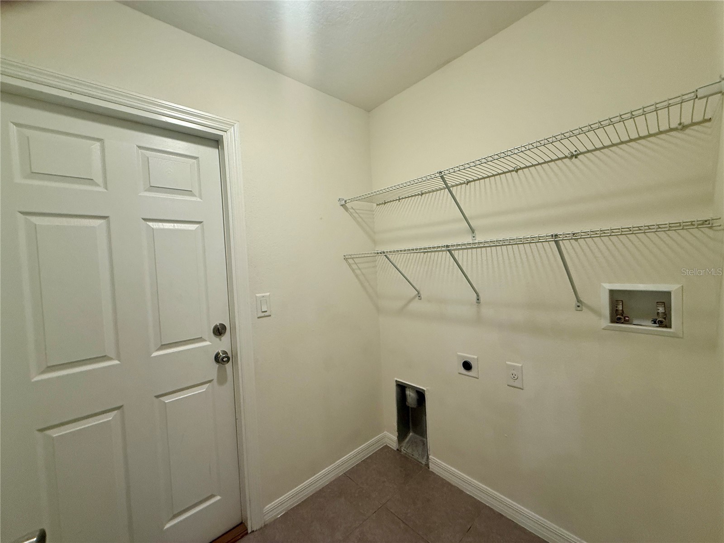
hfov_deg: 102.1
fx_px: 293
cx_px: 362
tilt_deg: -1.5
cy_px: 272
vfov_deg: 85.7
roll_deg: +2.3
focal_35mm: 14
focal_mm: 2.22
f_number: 2.2
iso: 250
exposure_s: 1/120
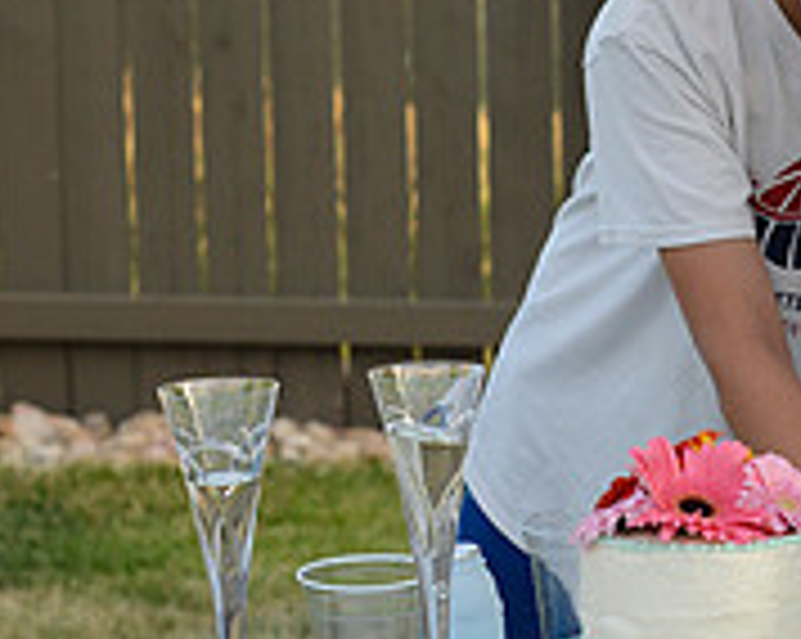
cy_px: 227
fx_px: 3623
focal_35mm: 153
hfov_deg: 12.5
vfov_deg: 10.1
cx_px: 788
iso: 400
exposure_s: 1/250
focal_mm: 50
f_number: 4.5
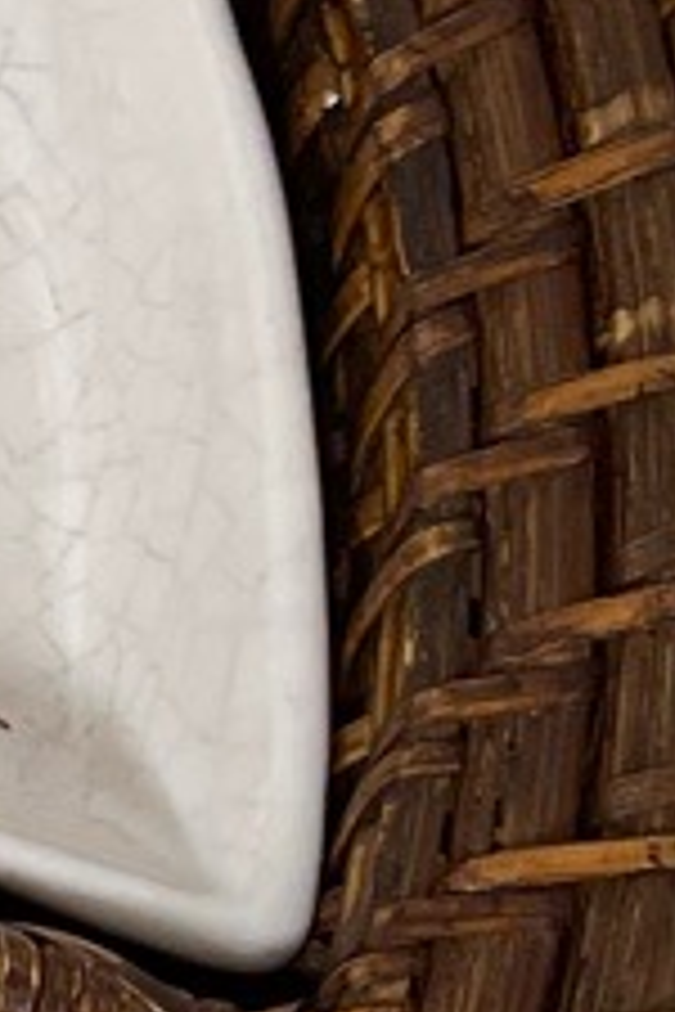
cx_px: -1876
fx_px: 5203
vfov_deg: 11.1
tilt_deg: -72.7
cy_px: 526
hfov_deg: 6.3
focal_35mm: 185
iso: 125
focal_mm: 5.1
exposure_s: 1/100
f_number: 1.6
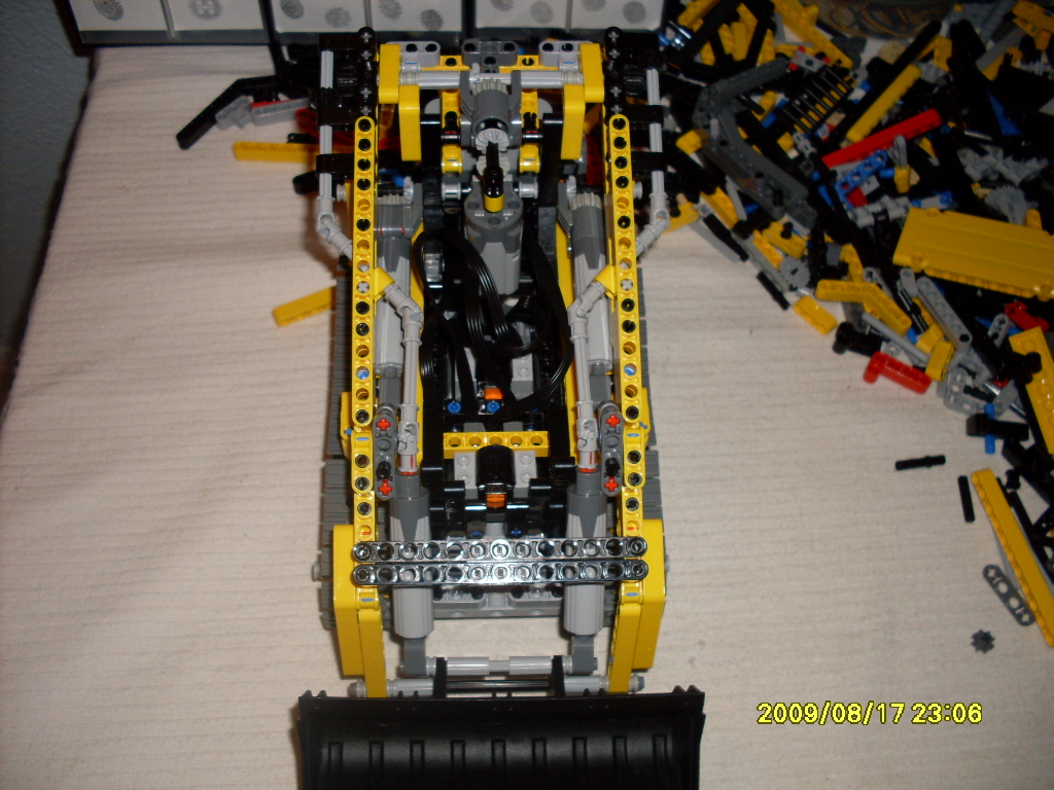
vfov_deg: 37.7
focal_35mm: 38
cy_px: 395
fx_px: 1157
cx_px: 527
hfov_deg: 49.0
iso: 100
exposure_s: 1/45
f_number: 2.8
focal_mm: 6.3
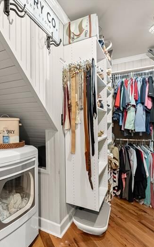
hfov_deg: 49.0
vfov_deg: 76.2
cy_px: 126
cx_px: 29
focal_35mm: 23
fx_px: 157
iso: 800
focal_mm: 14.9
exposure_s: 1/1.25
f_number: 7.1
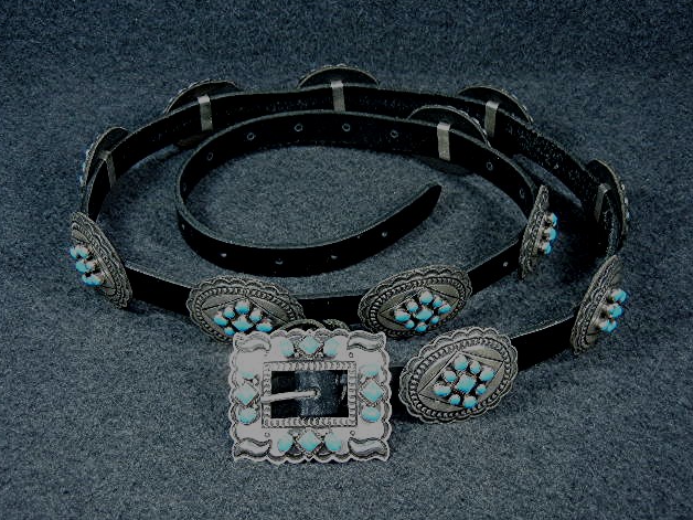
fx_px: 1061
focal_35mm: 53
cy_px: 256
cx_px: 341
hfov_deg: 36.2
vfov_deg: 27.5
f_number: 3.9
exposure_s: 1/17.1
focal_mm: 9.3
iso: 553
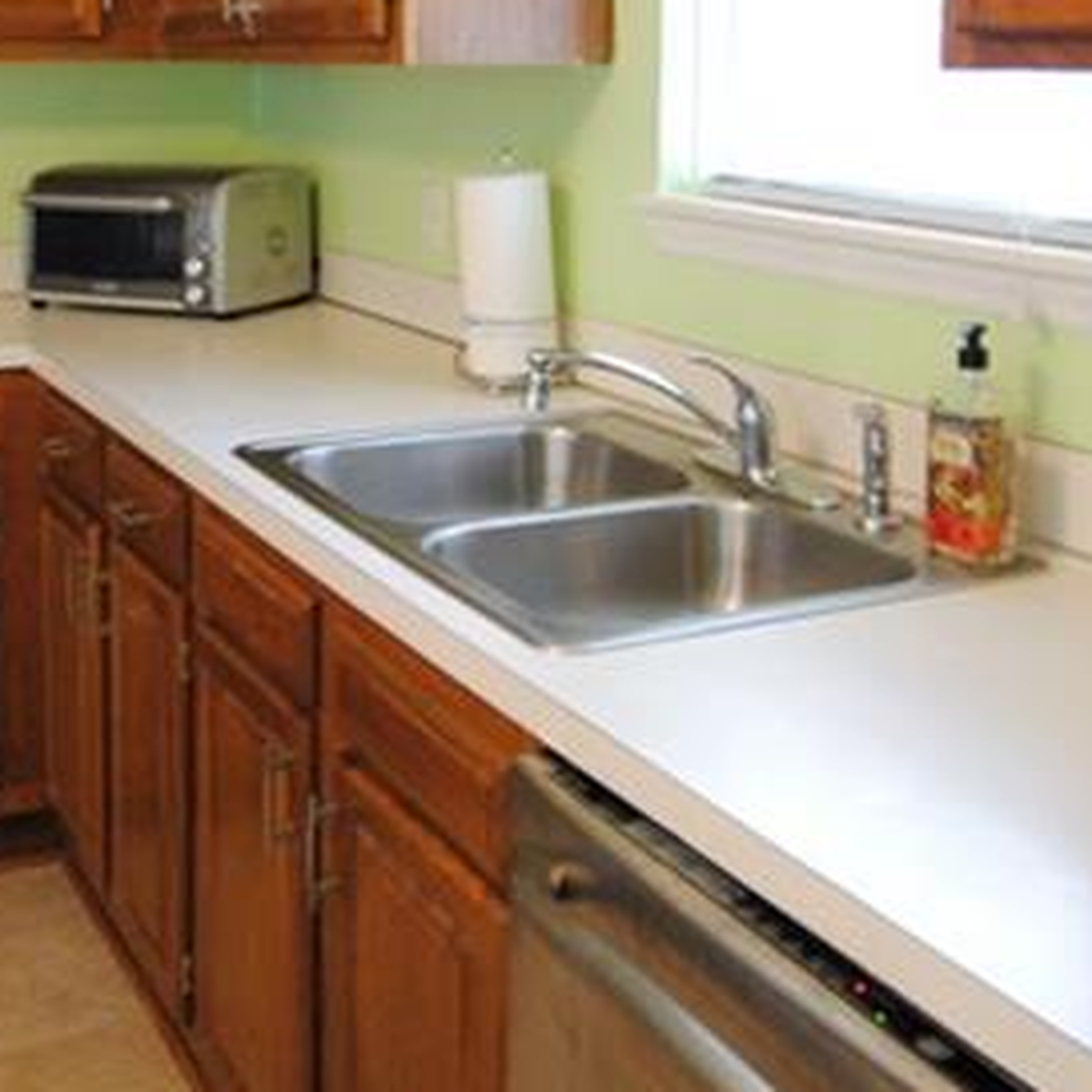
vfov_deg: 34.3
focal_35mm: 48
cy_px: 217
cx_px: 550
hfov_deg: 35.4
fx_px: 1713
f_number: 3.5
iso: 400
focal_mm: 10
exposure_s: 1/20
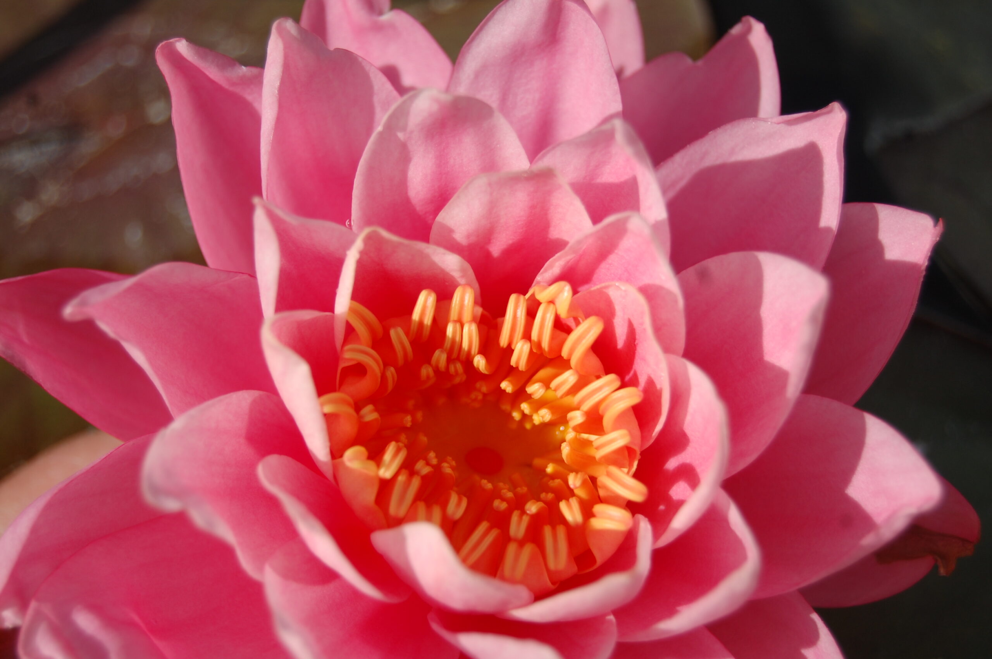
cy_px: 330
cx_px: 496
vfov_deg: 16.5
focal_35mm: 82
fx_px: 2271
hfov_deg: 24.6
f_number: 5.6
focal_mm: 55
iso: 200
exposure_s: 1/1000
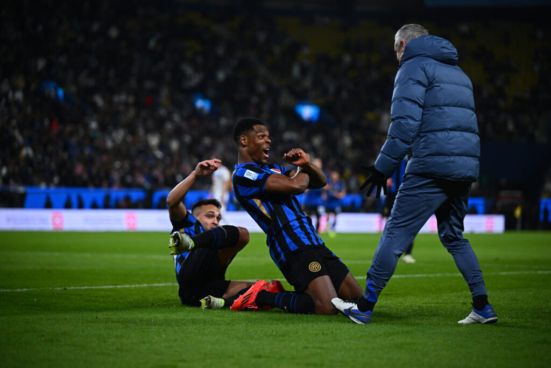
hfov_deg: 15.2
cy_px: 184
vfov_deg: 10.2
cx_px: 276
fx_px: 2066
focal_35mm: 135
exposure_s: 1/1600
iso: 1000
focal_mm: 135
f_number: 2.8
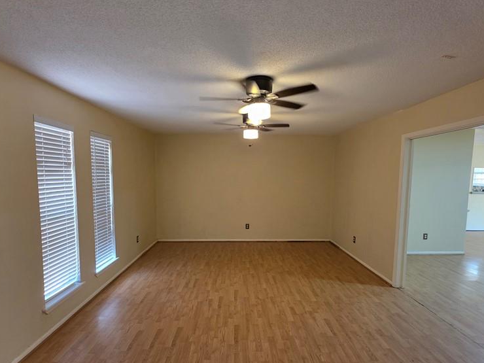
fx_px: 252
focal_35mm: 18
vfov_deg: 71.5
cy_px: 198
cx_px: 241
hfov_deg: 87.8
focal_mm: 2.2
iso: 200
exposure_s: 1/60
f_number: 1.9
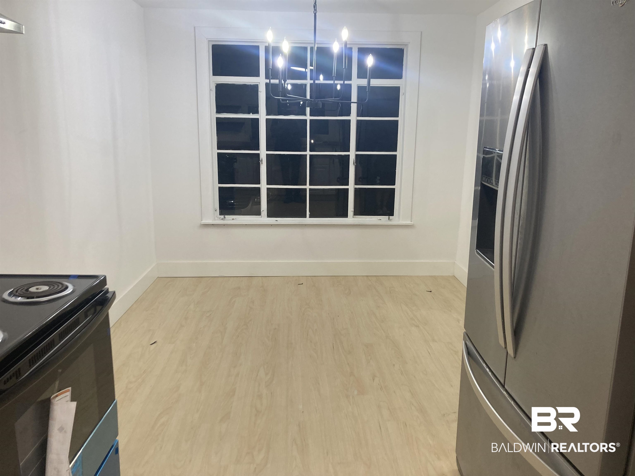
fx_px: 514
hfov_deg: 63.4
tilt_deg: -10.9
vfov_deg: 49.7
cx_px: 318
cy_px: 238
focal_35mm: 28
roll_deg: -1.1
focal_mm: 3.99
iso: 80
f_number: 1.8
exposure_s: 1/60
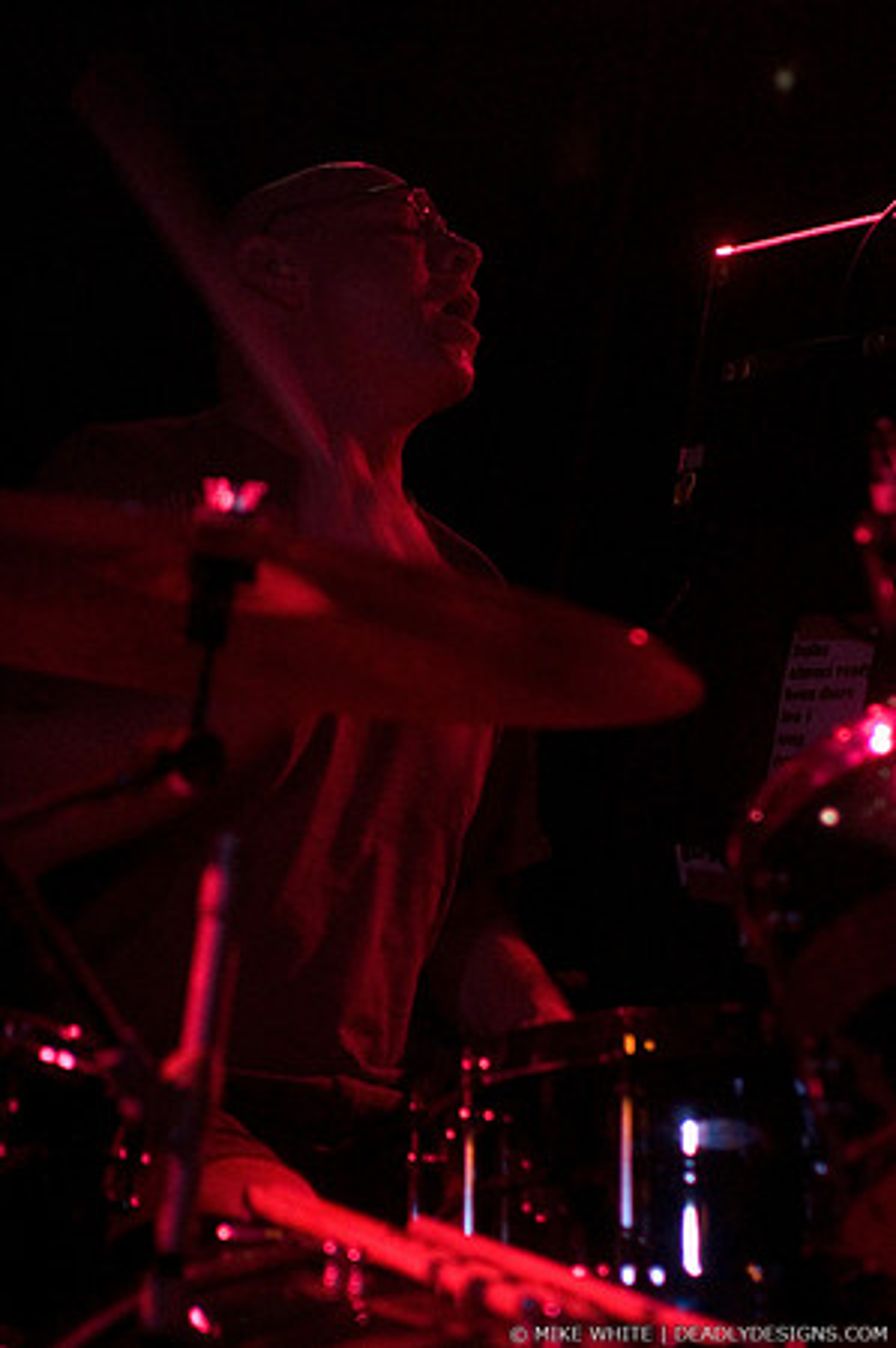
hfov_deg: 13.0
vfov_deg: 19.5
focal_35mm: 105
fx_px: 3929
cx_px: 448
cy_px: 674
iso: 1600
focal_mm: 70
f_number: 2.8
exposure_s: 1/80
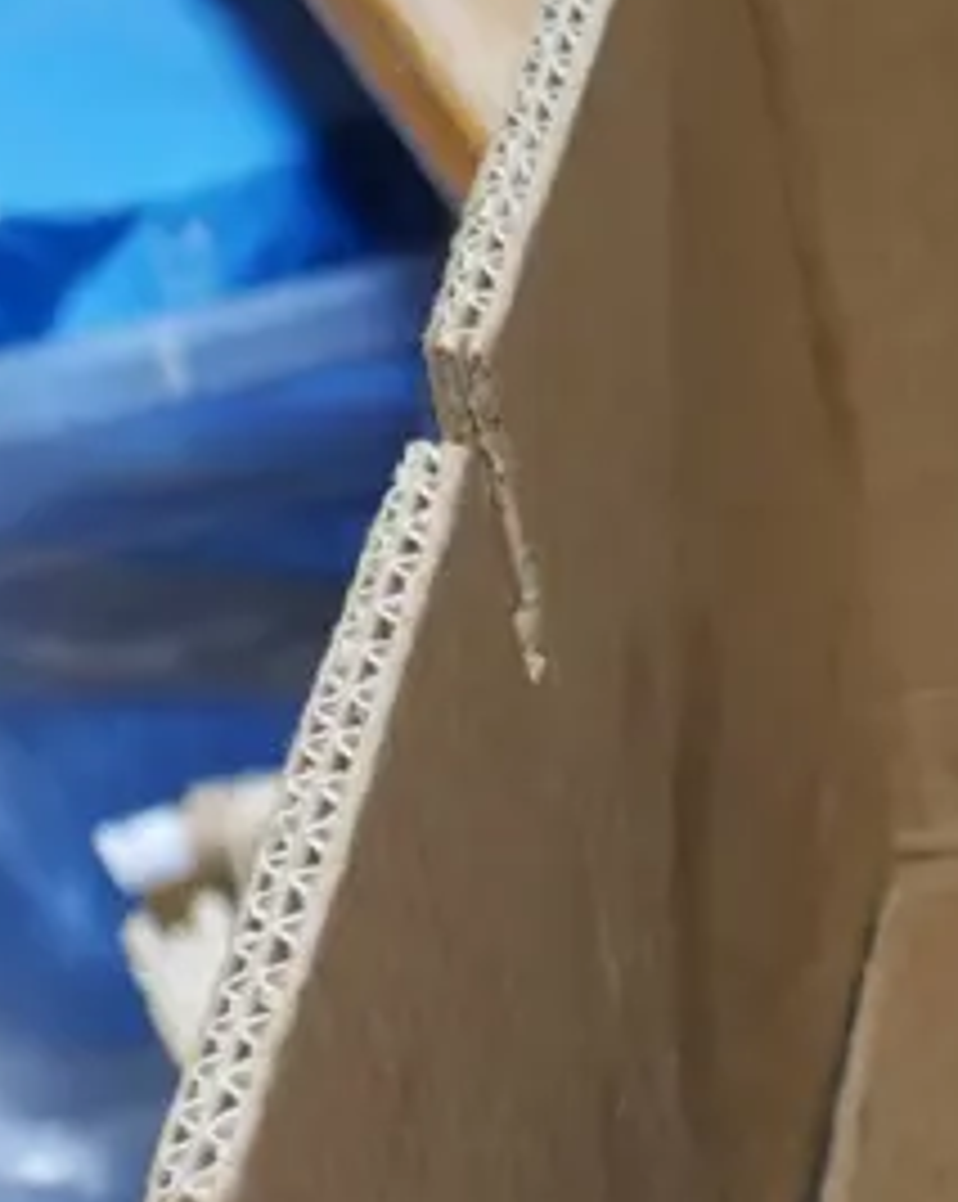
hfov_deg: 9.3
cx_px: 2177
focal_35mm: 150
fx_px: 5325
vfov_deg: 12.5
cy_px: 1461
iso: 640
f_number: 4.4
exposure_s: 1/60
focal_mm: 20
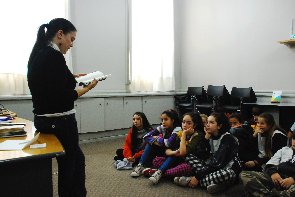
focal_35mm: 30
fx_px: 246
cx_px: 148
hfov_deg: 61.9
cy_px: 98
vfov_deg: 43.6
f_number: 5
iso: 1600
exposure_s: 1/10
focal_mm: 20
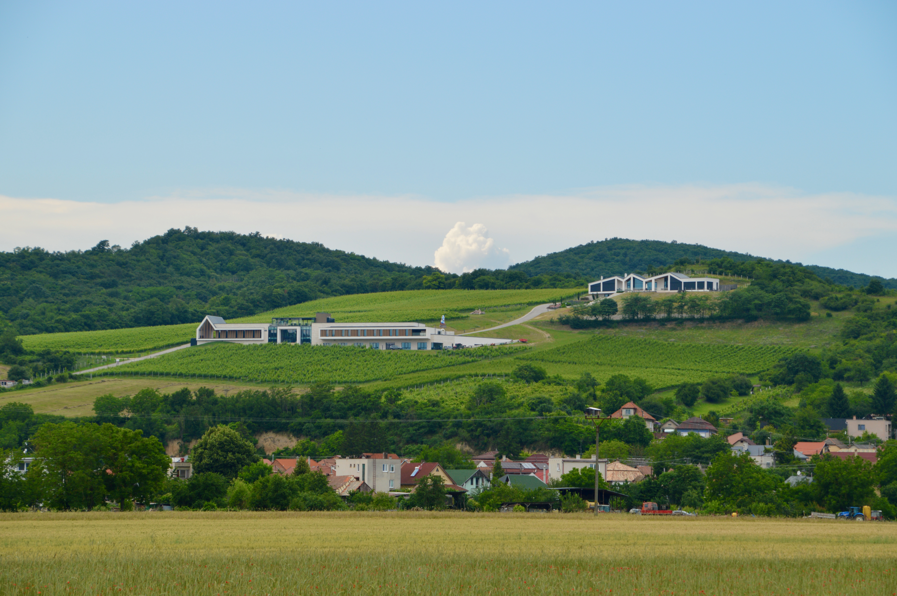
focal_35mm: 135
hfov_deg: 15.2
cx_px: 448
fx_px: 3361
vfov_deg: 10.1
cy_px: 298
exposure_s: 1/200
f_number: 7.1
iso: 100
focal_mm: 90
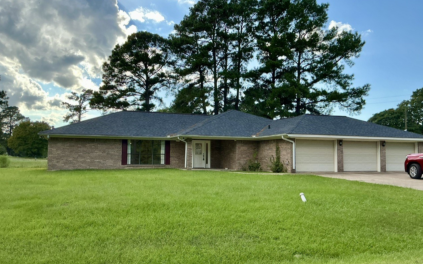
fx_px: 357
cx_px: 212
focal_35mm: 31
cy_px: 134
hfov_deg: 61.2
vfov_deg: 40.6
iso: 25
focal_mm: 3
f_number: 1.8
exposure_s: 1/1076
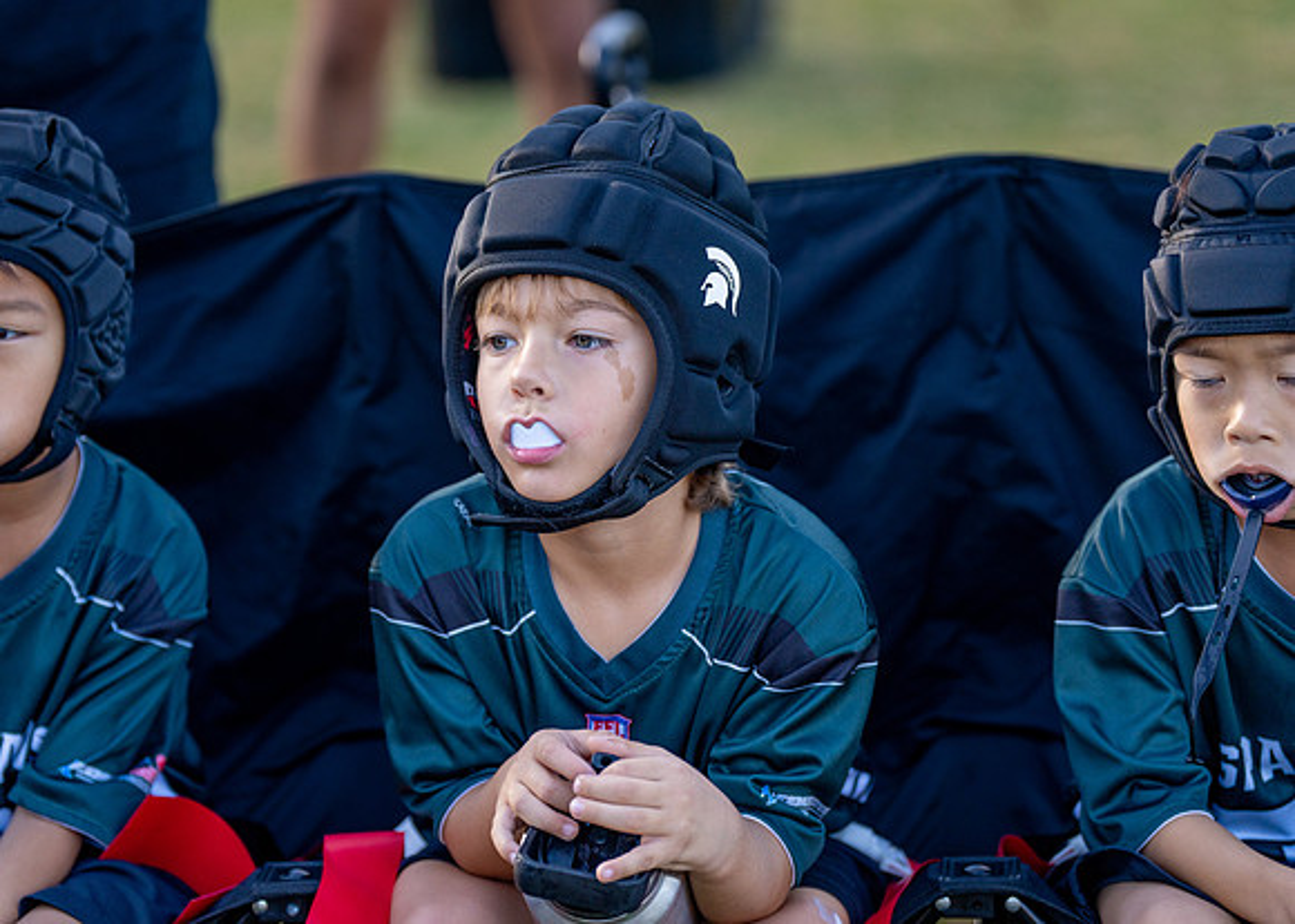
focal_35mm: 133
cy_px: 467
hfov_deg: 15.1
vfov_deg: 10.8
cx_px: 560
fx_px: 4878
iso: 250
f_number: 2.8
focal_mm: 118
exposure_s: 1/1000
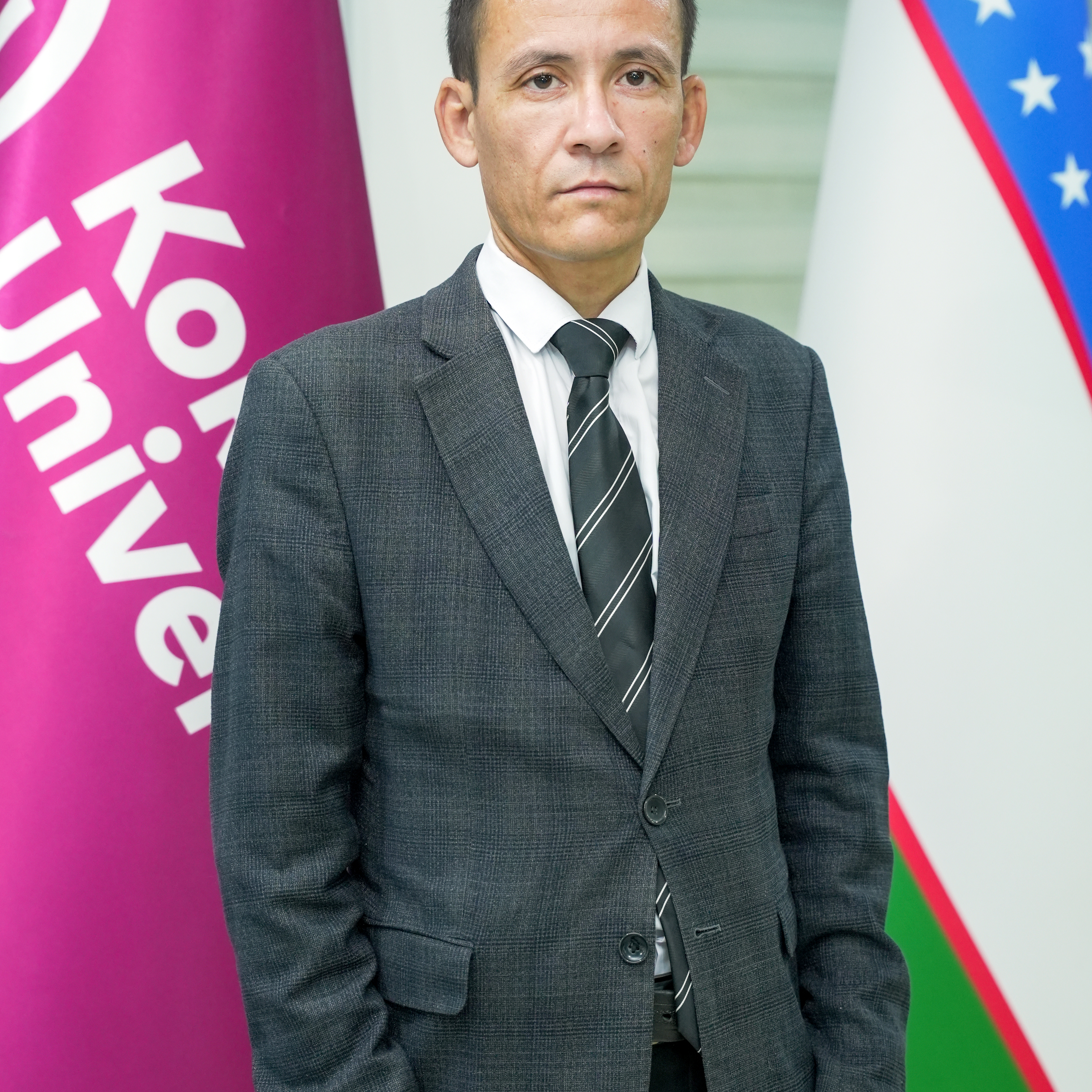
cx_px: 542
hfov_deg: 27.3
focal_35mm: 63
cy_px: 634
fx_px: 2245
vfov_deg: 27.3
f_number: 3.2
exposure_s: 1/100
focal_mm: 48.7
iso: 1250
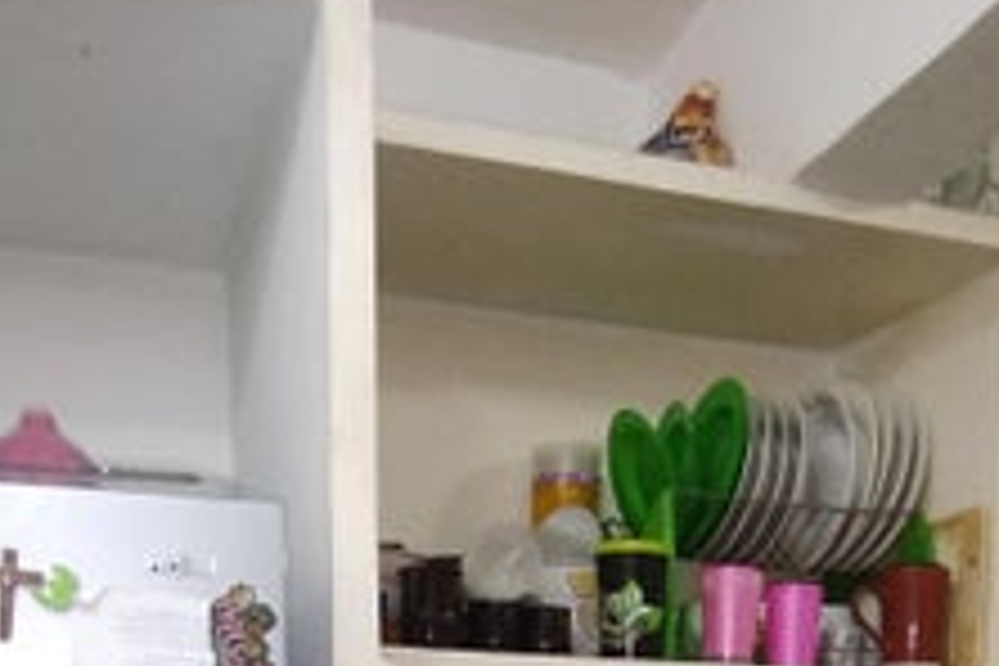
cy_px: 940
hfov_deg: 43.6
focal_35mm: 45
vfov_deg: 24.6
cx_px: 540
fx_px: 1249
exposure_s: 1/20
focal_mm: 1.65
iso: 640
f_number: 2.2
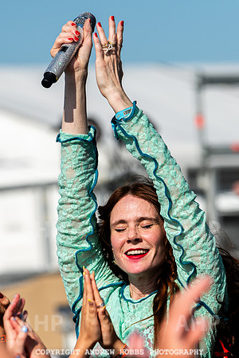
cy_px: 256
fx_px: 3628
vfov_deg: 5.7
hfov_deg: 3.8
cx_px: 133
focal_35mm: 364
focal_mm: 170
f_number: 4
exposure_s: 1/5000
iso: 200
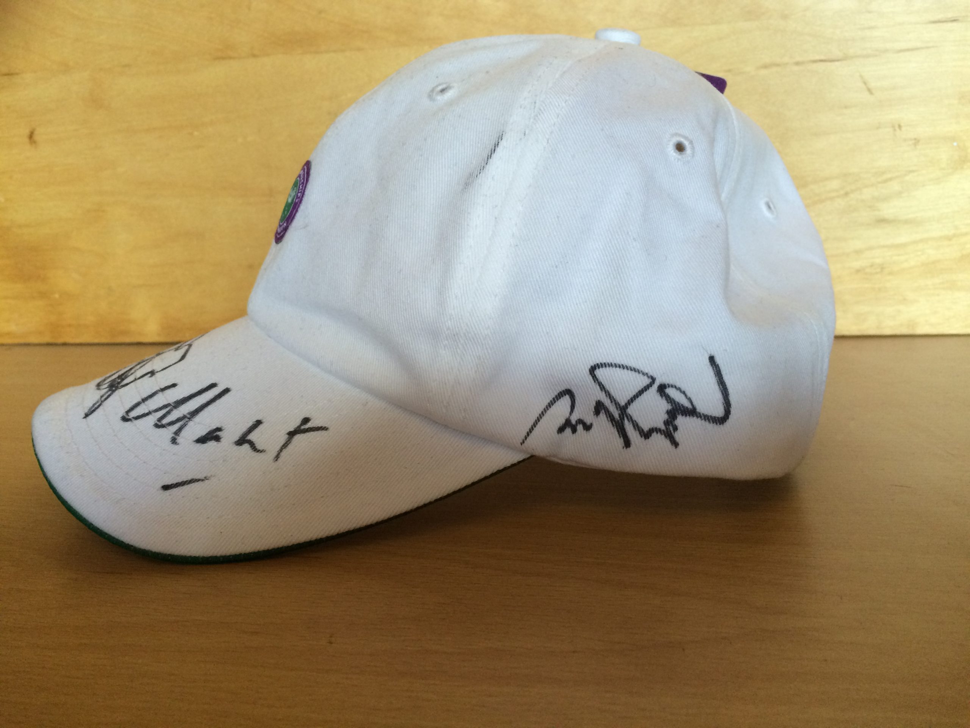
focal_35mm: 29
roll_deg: +3.9
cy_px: 364
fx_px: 813
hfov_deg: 61.7
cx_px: 485
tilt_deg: -15.1
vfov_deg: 48.2
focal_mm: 4.15
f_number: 2.2
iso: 160
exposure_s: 1/30
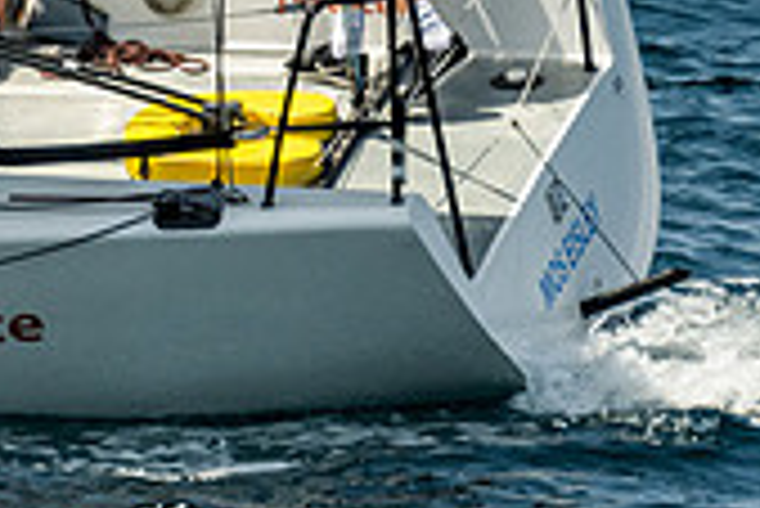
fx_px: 15720
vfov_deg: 1.8
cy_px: -511
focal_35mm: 744
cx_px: -839
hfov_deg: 2.8
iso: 320
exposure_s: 1/1250
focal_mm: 130
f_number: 6.3
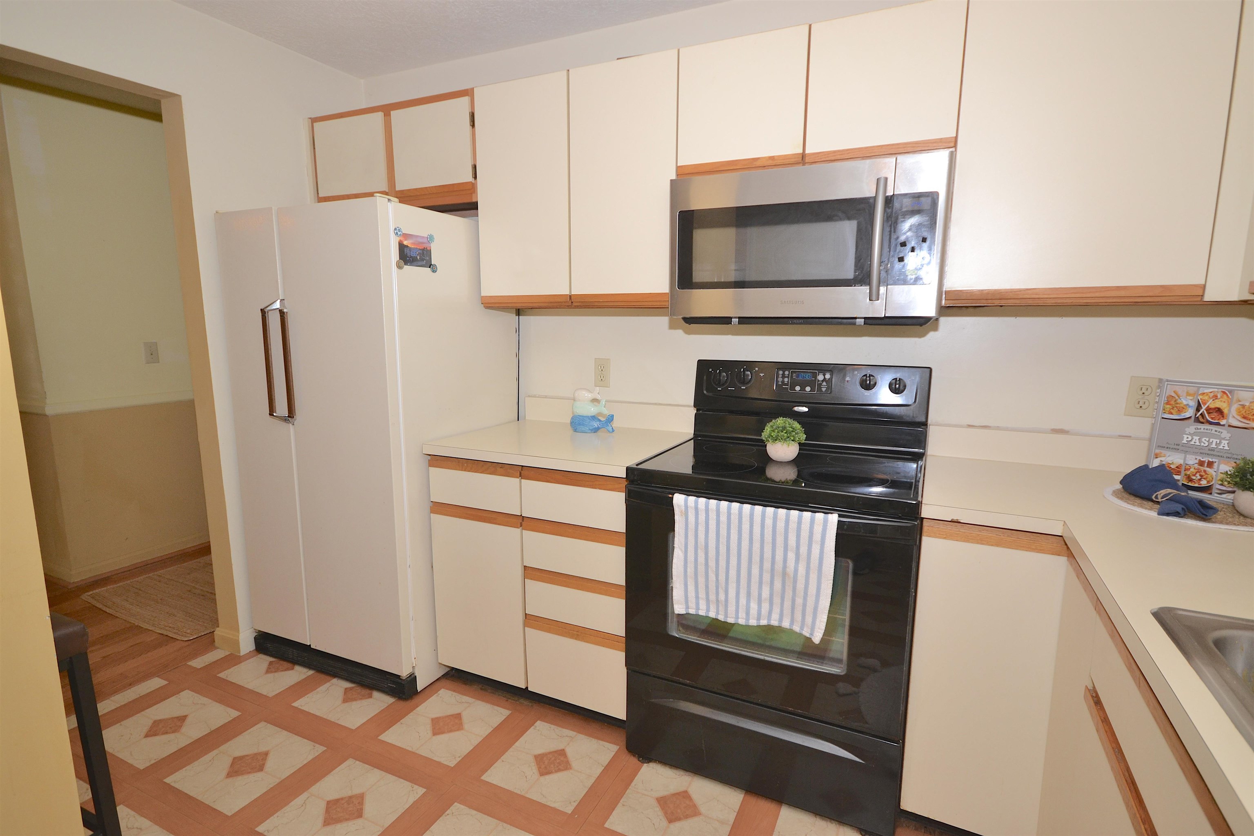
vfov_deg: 67.4
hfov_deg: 90.0
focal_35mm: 18
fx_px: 627
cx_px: 627
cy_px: 418
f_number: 5.6
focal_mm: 12
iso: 400
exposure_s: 1/60
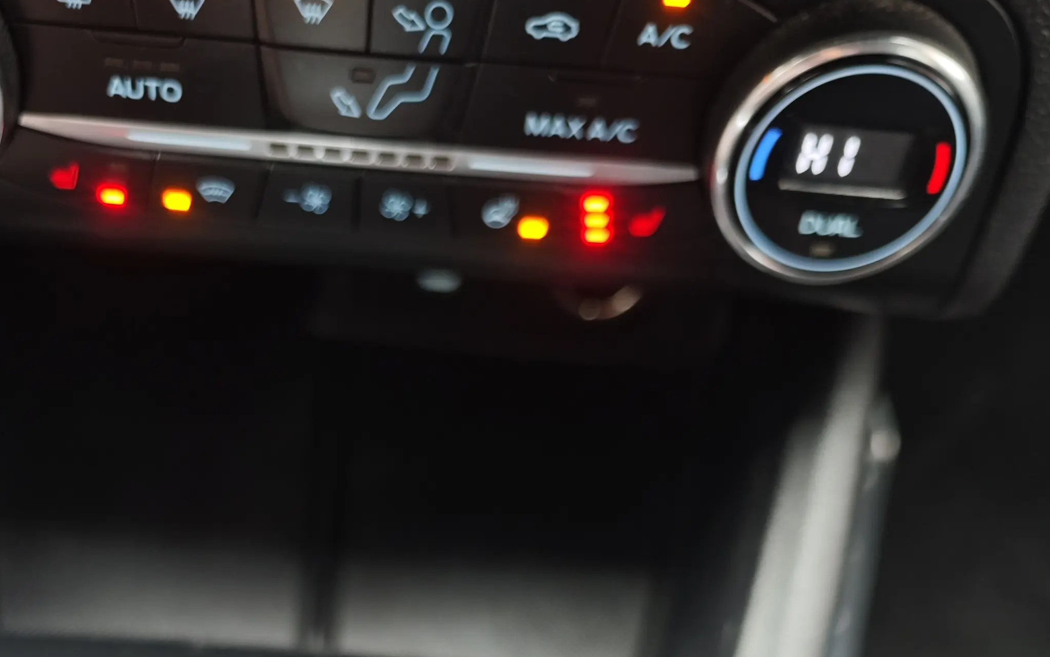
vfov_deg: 22.8
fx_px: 1402
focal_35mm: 49
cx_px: 370
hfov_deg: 40.7
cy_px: 902
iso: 200
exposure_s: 1/45.1
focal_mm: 8.72
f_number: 2
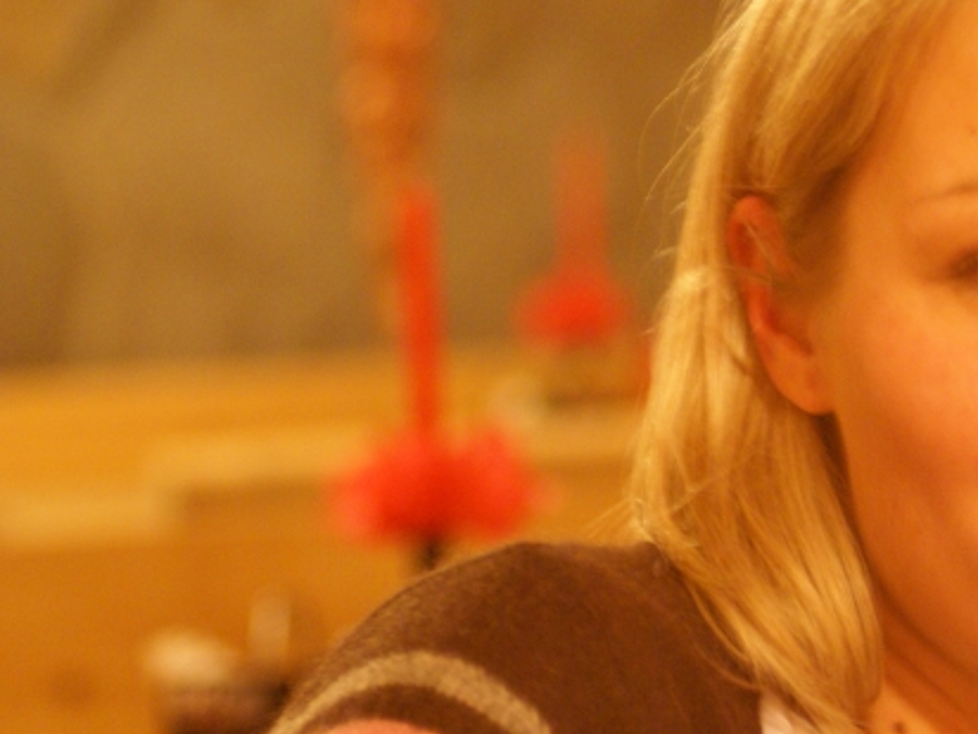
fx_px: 3955
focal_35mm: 140
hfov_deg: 14.1
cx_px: 634
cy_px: 201
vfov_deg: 10.6
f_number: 2.8
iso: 800
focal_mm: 50
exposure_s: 1/5
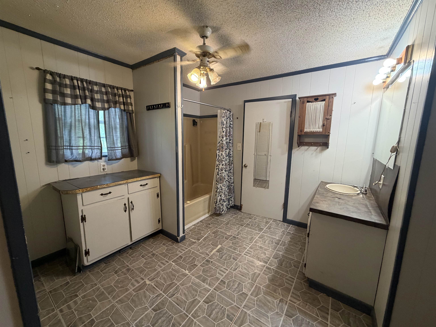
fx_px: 176
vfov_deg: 85.7
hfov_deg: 102.1
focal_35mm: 14
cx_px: 218
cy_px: 164
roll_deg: -0.5
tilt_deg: -9.3
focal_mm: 2.22
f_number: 2.2
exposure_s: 1/60
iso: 250
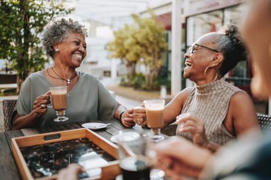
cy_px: 90
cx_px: 136
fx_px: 263
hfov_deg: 54.5
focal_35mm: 35
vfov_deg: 37.8
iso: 100
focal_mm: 35
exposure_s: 1/500
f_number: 1.6
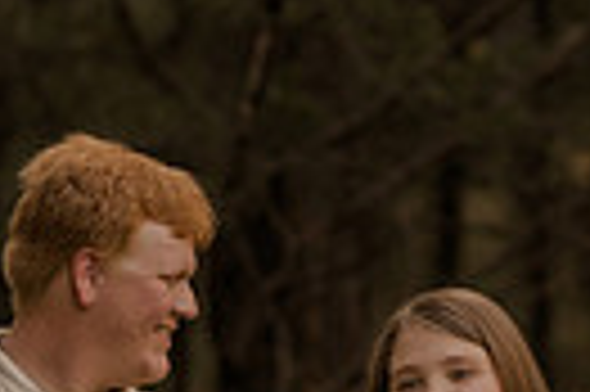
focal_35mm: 377
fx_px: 6171
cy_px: 602
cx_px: -86
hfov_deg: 5.5
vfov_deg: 3.6
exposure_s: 1/125
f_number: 2
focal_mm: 85
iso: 100
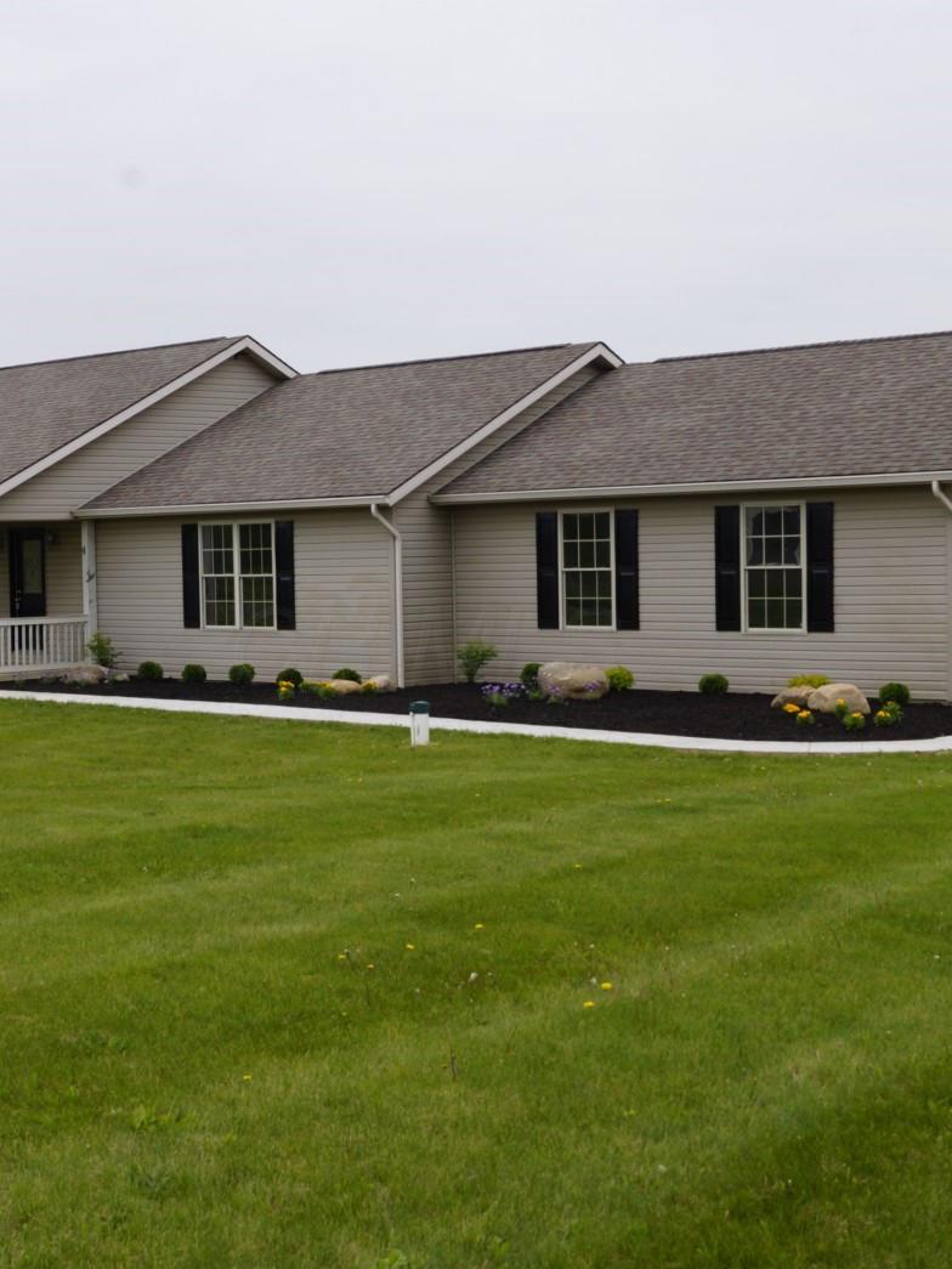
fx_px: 1943
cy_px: 647
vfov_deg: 36.2
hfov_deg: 27.5
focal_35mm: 53
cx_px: 427
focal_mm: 24
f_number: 13
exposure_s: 1/80
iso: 100
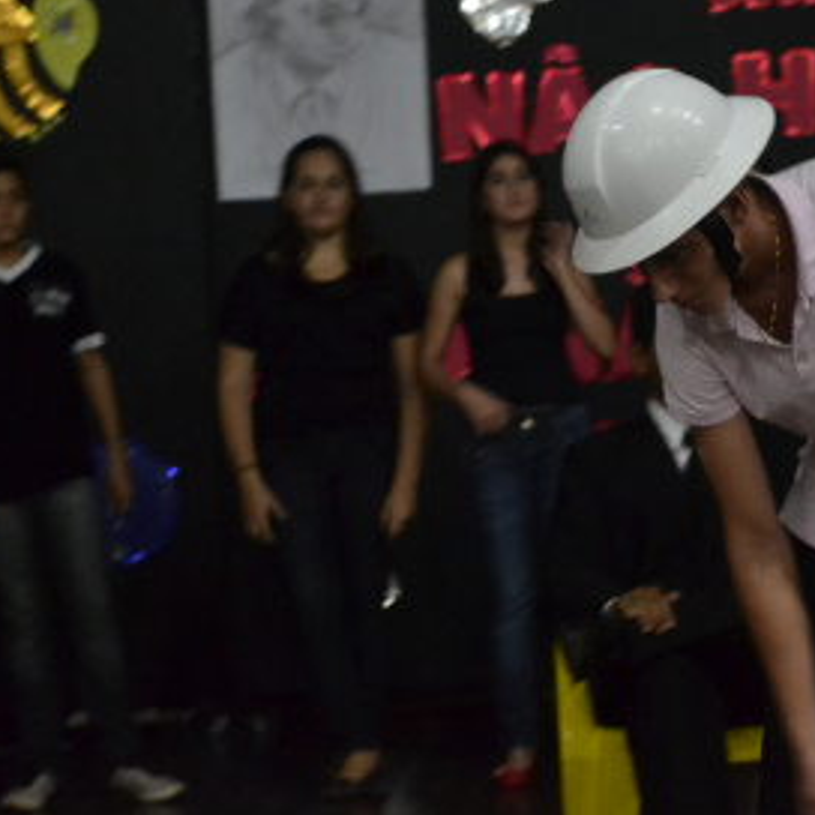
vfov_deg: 10.7
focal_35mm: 164
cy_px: 367
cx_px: 710
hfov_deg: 10.6
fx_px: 4368
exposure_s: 1/25
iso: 3200
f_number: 5.3
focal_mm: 70
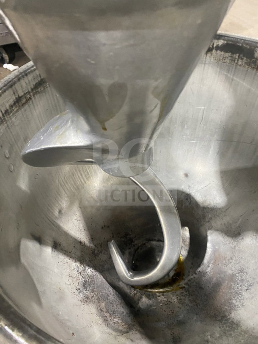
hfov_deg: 53.1
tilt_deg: -48.1
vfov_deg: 67.3
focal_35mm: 26
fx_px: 258
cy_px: 172
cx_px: 129
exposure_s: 1/51
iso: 500
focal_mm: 4.25
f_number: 1.8
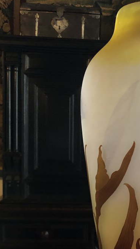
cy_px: 169
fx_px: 363
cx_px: 143
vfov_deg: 37.4
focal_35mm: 55
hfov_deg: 21.0
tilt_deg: -3.4
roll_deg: -2.0
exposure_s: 1/17
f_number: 1.8
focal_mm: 4
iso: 100
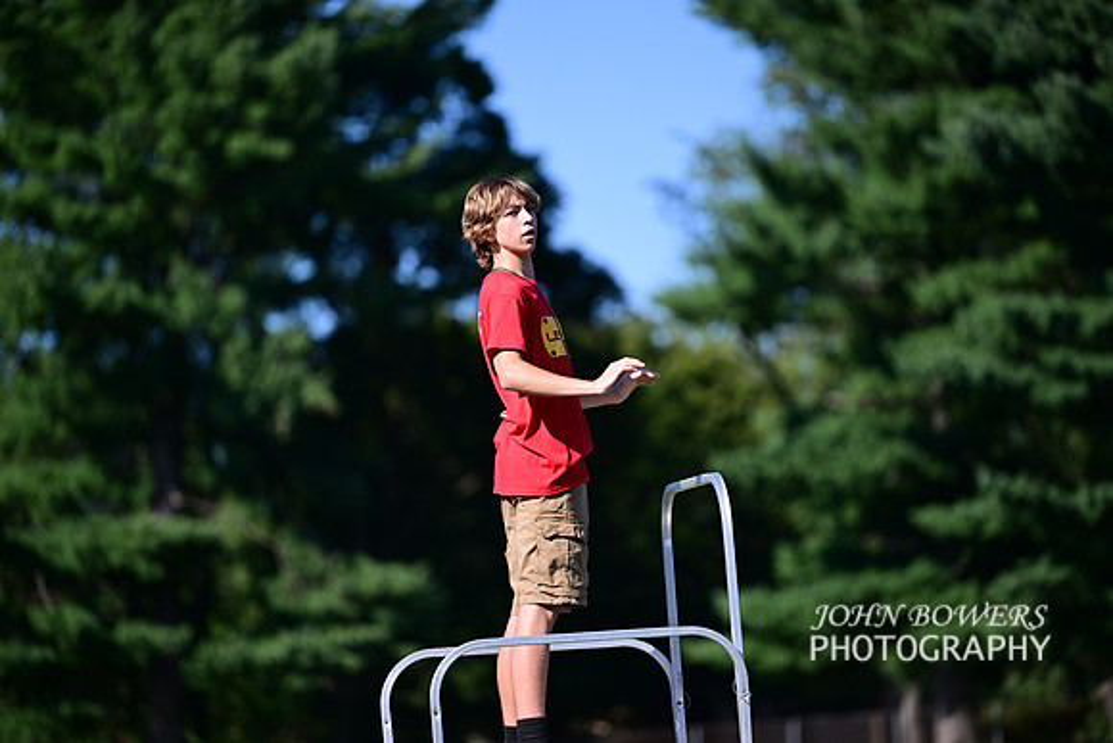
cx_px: 556
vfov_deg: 6.9
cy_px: 372
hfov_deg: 10.3
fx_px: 6184
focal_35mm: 200
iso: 125
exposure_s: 1/1600
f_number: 2.8
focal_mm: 200
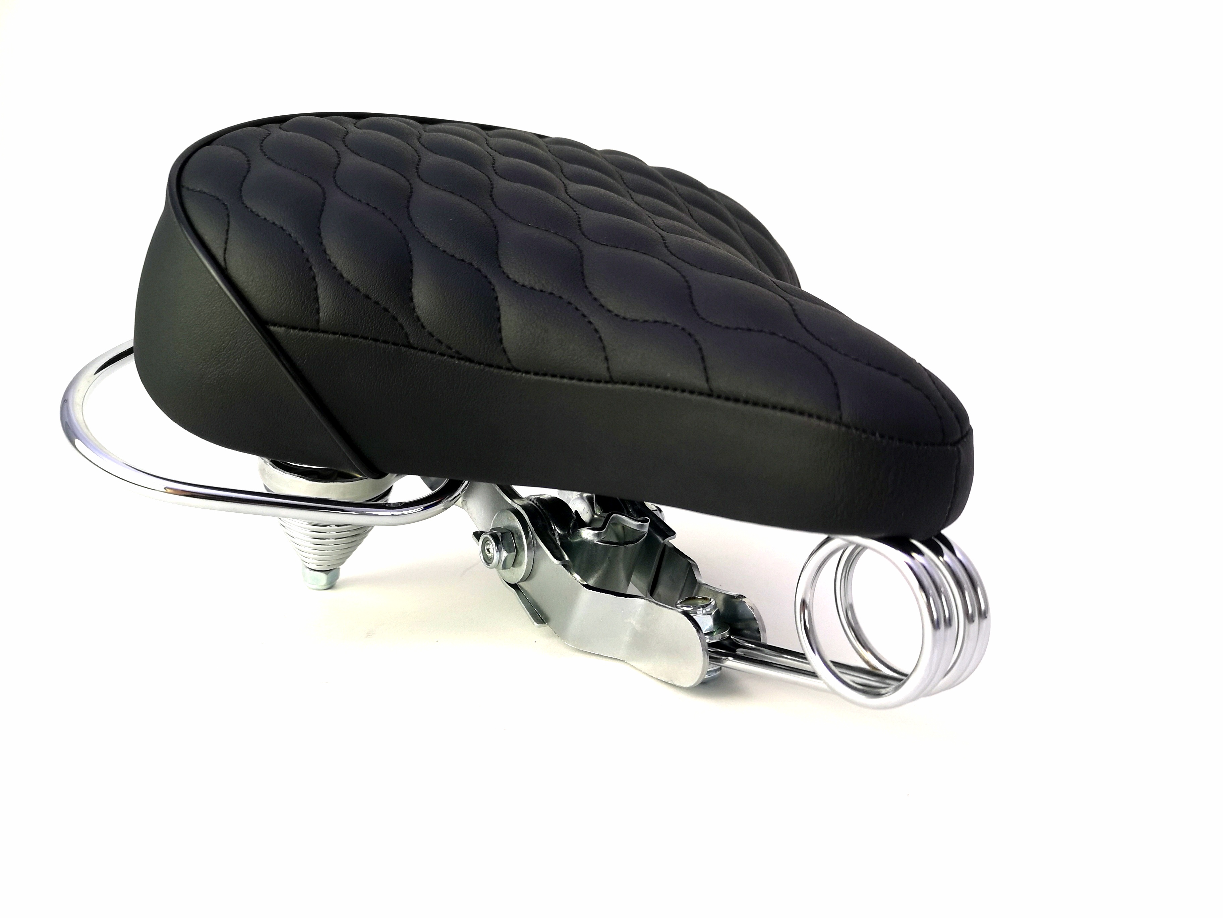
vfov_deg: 51.4
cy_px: 459
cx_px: 612
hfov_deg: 65.3
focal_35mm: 27
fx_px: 954
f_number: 1.8
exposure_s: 1/120
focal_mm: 5.58
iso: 50
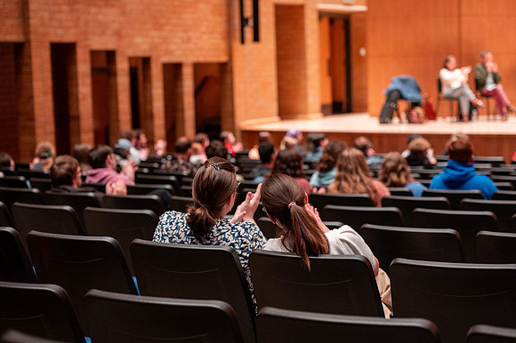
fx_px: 1003
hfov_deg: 28.9
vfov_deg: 19.4
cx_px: 258
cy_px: 172
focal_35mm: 70
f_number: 2.8
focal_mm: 70
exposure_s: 1/160
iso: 1000
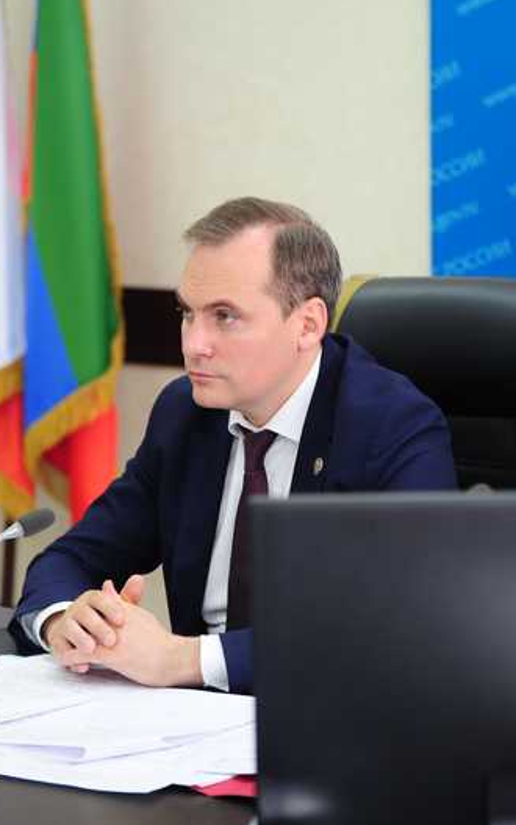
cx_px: 278
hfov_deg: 12.1
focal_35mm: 108
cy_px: 411
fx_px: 2430
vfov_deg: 19.3
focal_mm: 70
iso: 1000
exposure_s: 1/125
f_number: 3.5
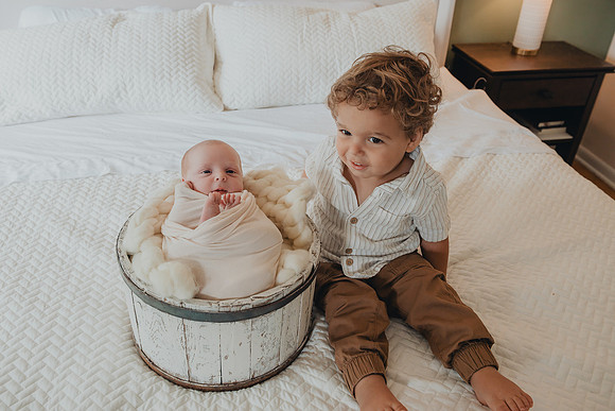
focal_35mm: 28
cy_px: 189
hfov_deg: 65.2
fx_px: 481
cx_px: 301
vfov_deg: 46.2
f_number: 5
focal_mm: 26
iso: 2000
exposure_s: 1/125
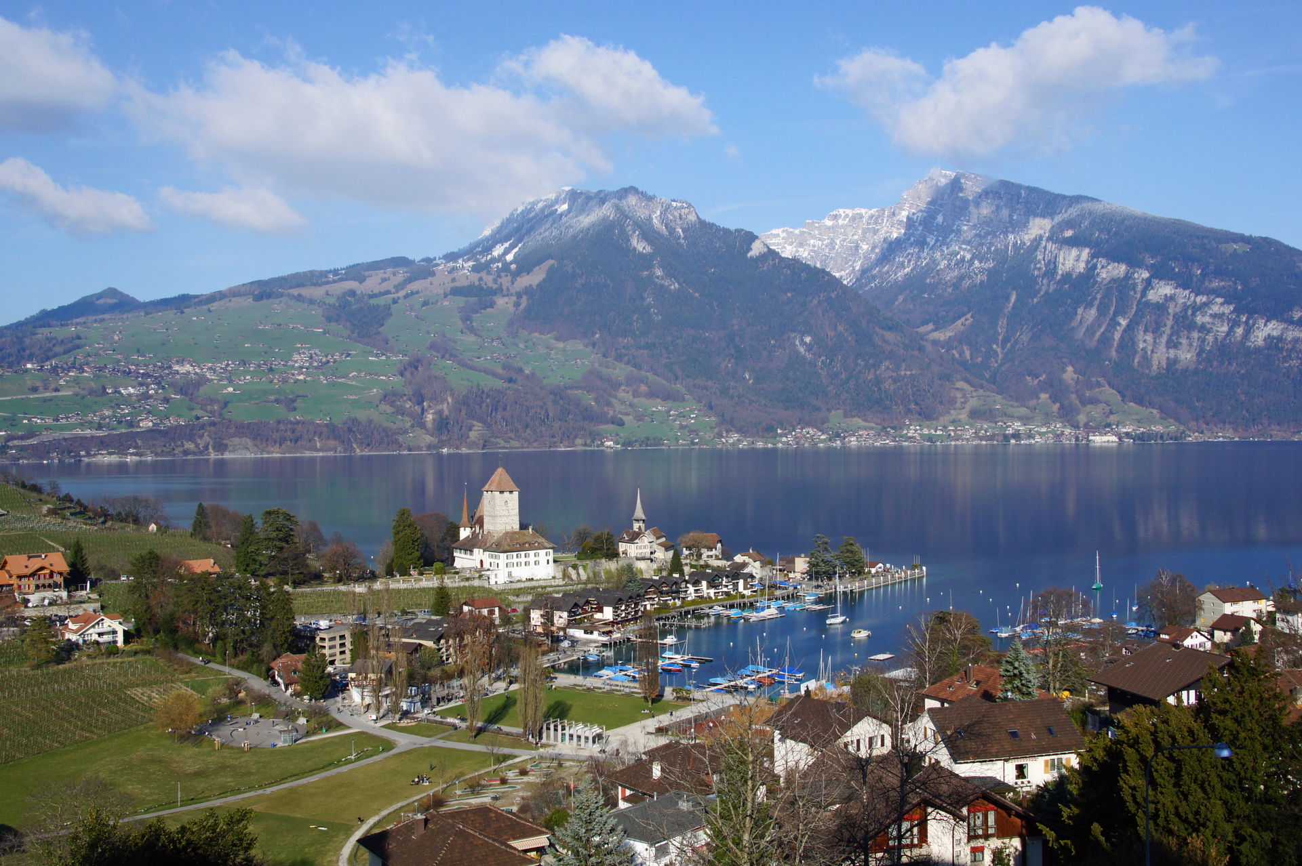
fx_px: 1301
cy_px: 433
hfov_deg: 53.2
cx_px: 651
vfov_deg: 36.8
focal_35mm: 36
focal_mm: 24
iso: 200
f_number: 10
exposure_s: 1/400
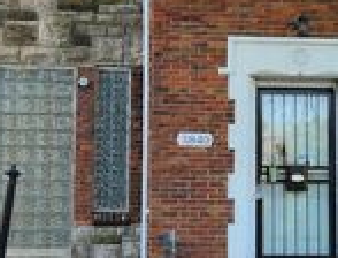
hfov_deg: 24.3
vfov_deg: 18.8
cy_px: 36
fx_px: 766
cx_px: 287
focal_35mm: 78
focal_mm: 5.4
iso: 20
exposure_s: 1/182
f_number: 1.8
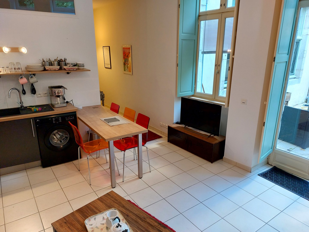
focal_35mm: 25
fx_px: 223
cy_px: 116
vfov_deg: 54.9
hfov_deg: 69.4
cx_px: 154
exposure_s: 1/50
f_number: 1.8
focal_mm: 5.23
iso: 250
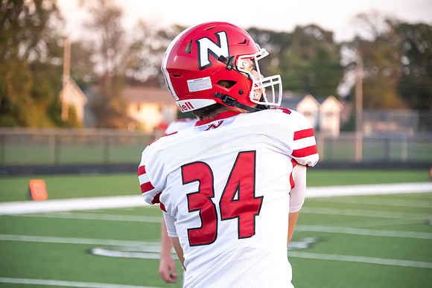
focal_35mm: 135
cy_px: 144
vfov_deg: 10.2
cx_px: 216
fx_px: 1620
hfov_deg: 15.2
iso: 4000
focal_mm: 135
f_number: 5.6
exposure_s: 1/1250
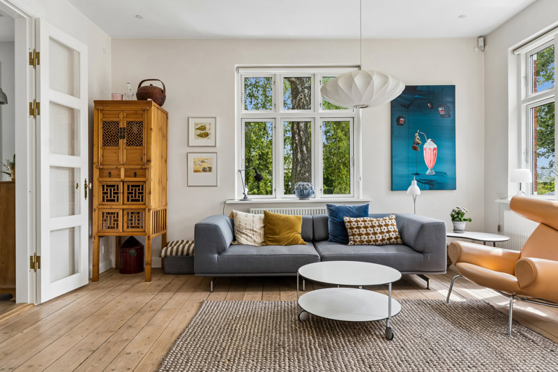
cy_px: 186
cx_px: 279
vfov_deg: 51.7
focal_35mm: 25
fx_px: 384
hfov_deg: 72.1
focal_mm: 16.5
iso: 200
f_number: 8
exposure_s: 1/13
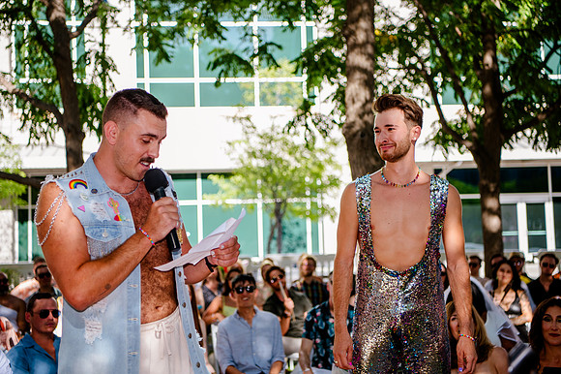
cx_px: 281
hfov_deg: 34.1
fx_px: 914
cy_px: 178
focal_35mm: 59
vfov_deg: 23.1
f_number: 3.2
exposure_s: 1/500
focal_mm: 55
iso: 200
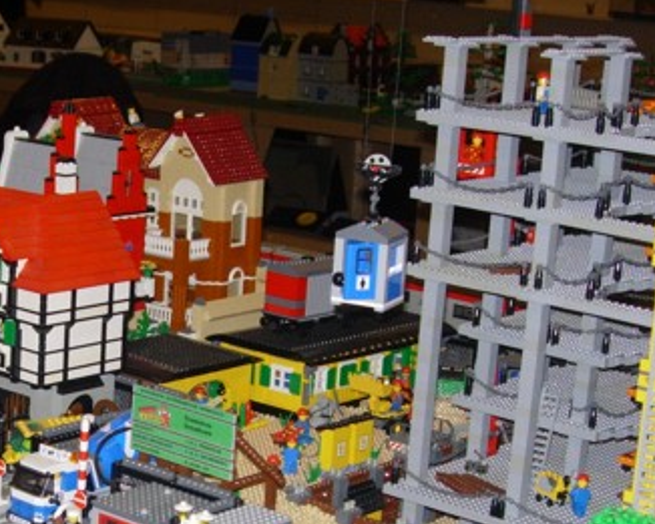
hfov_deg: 20.8
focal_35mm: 91
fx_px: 1765
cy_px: 436
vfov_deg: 16.7
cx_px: 145
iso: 79
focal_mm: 7.8
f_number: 2.8
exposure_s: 1/64
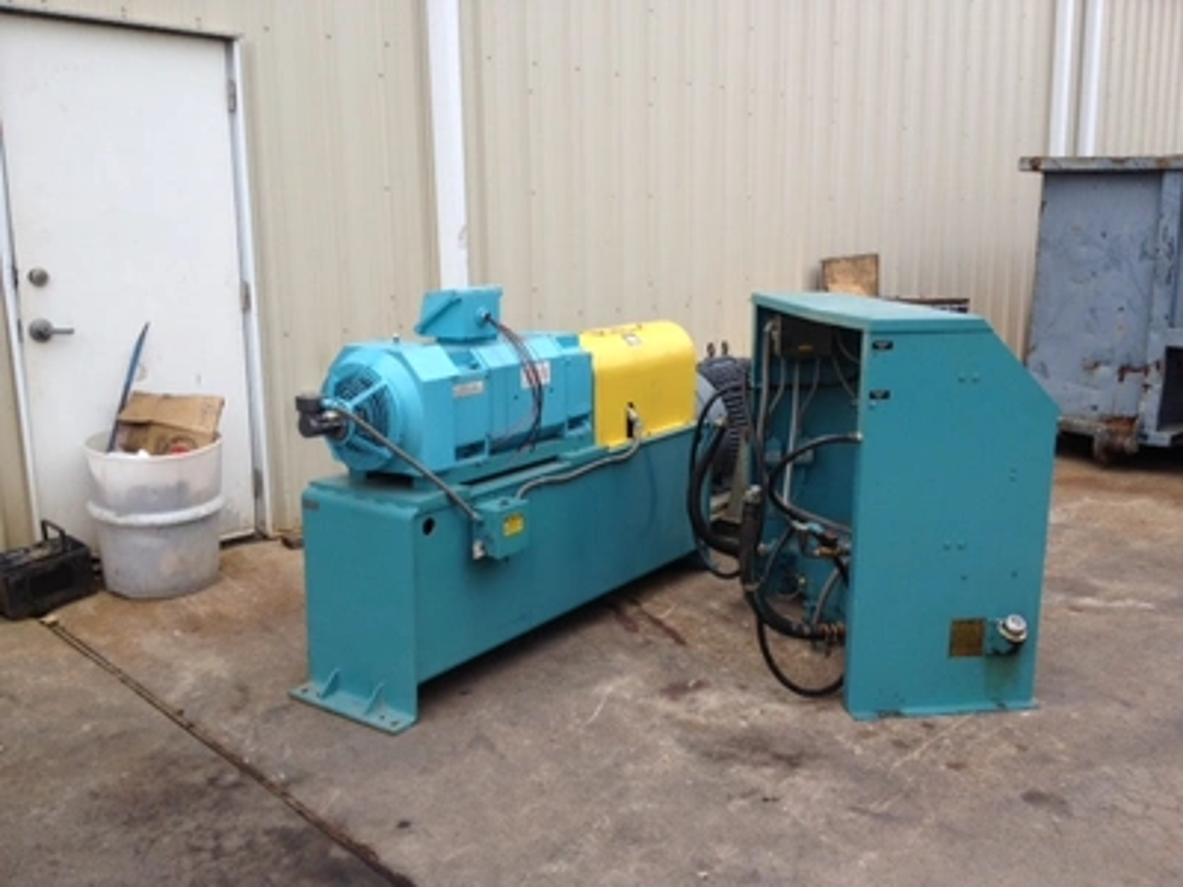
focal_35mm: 35
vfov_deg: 40.7
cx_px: 592
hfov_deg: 52.6
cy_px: 444
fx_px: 1196
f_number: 2.4
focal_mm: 4.28
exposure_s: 1/374
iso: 64
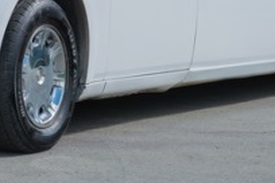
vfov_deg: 7.4
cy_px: -77
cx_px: 15
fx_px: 1390
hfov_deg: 11.2
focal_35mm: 182
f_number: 6.3
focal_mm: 58
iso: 320
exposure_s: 1/200
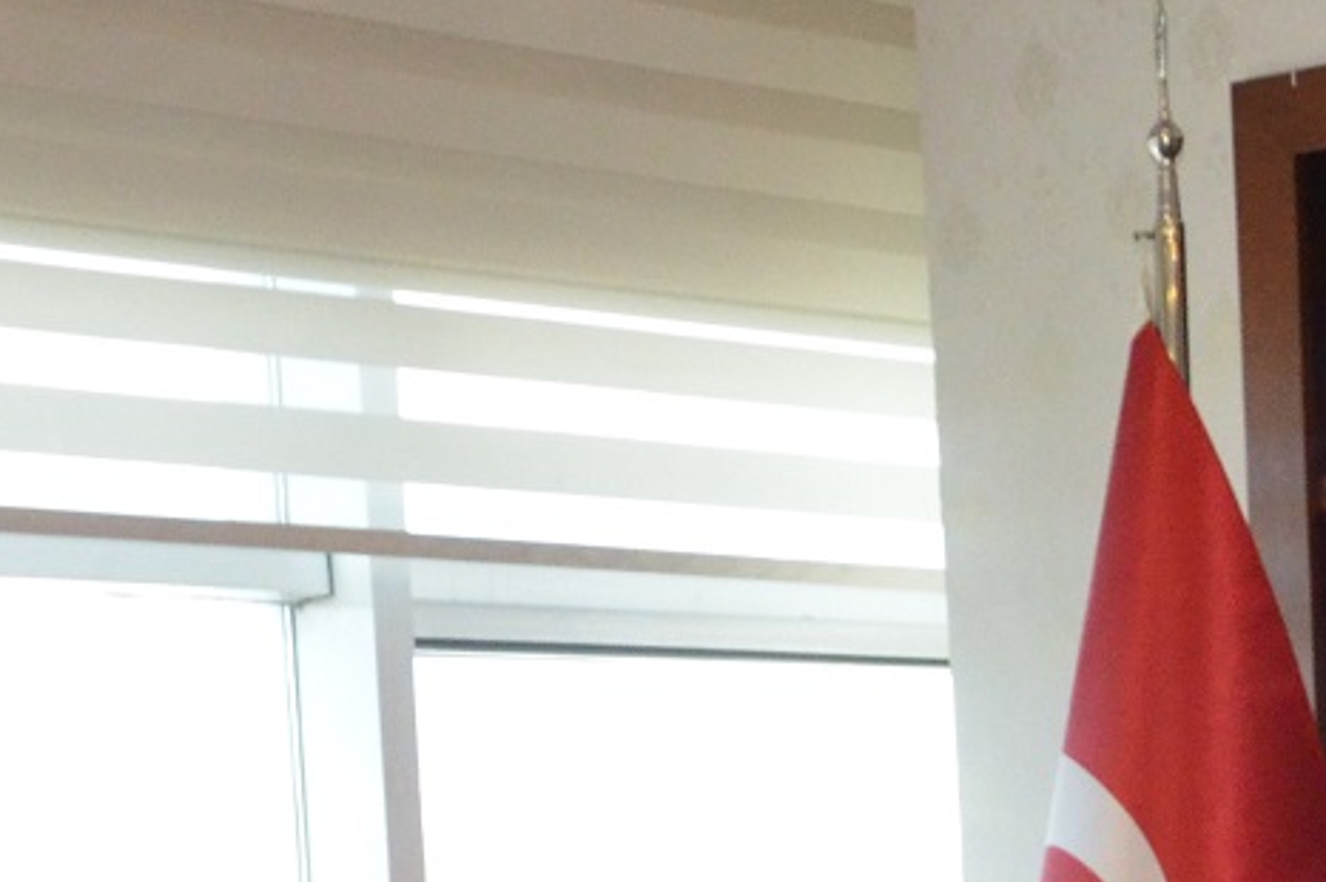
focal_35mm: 133
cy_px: 1556
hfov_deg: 14.7
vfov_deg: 9.8
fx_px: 4899
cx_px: 1790
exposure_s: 1/160
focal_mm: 21
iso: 2500
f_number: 6.3
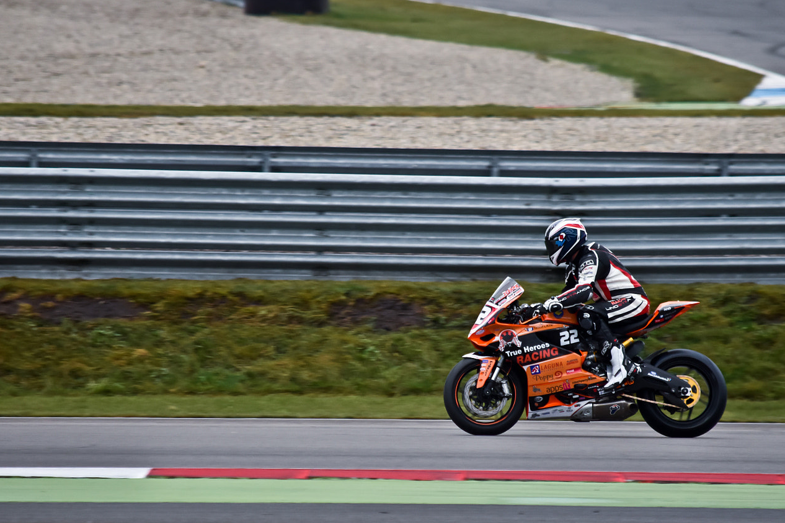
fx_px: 11574
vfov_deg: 2.6
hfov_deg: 3.9
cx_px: 414
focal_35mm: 531
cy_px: 305
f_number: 5.6
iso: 450
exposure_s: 1/640
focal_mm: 280
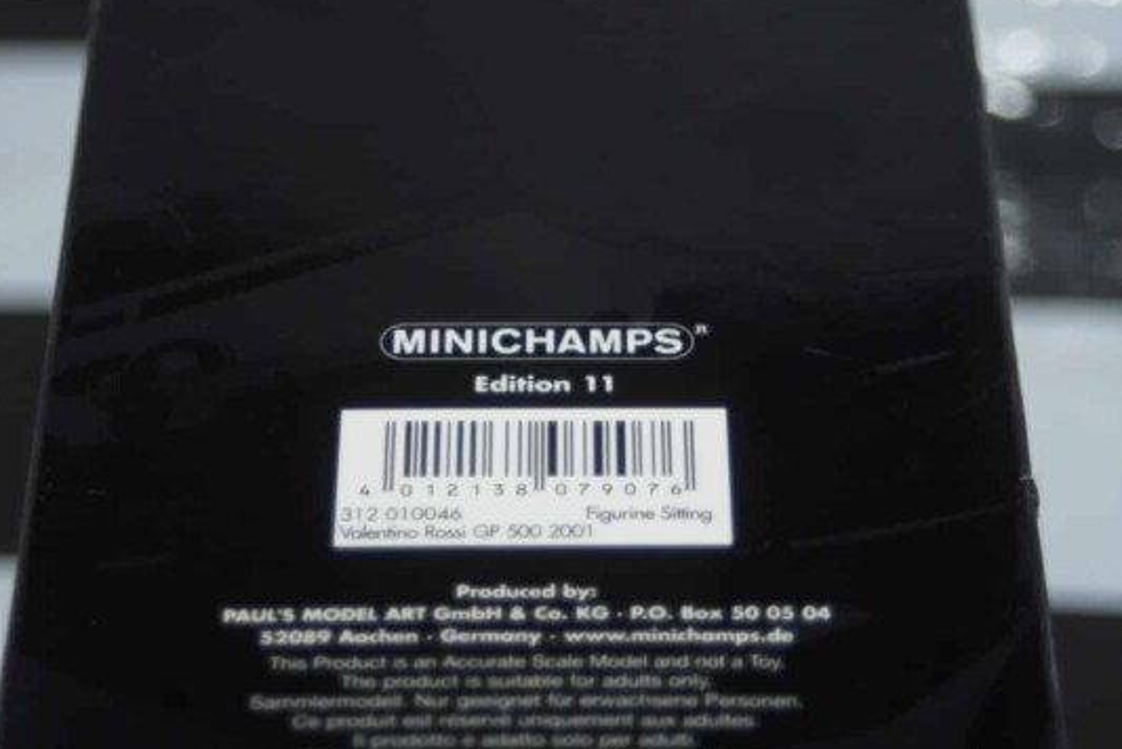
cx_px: 522
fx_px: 4210
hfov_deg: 15.2
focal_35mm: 135
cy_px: 374
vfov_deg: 10.2
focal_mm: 80
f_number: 5.6
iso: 200
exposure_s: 1/60
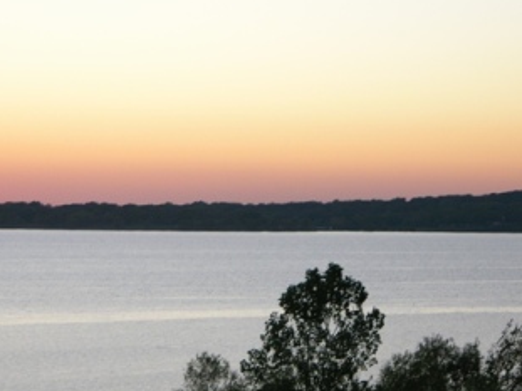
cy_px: 205
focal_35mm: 173
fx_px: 2608
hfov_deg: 11.4
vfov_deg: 8.6
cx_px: 232
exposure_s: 1/64.4
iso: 100
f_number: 3.7
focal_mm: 29.5
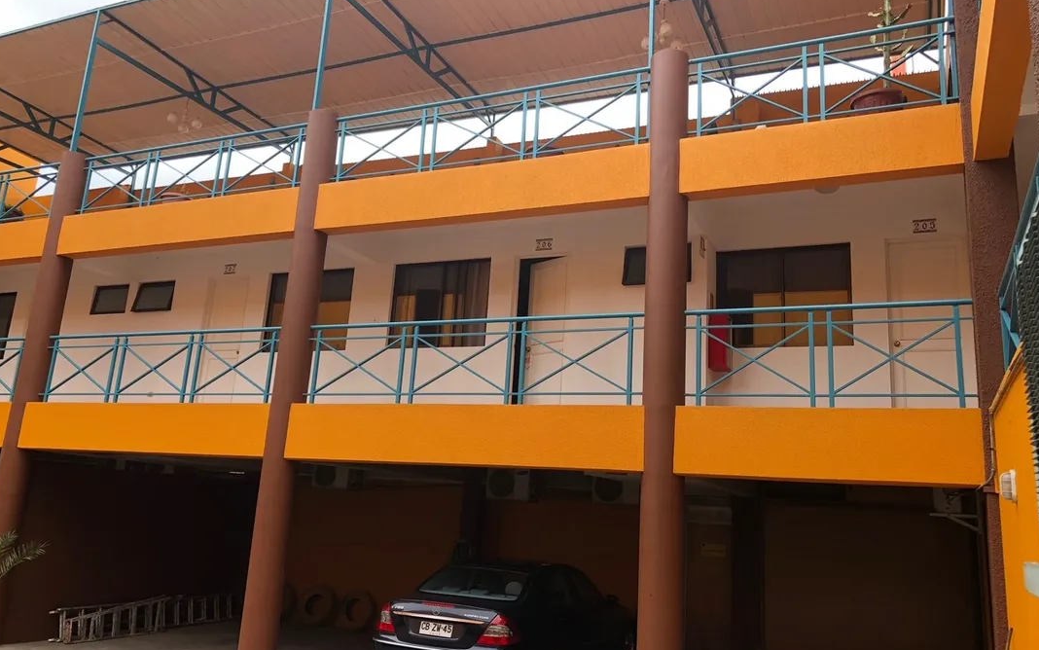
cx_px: 517
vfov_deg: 41.8
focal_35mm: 30
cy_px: 303
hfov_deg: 62.9
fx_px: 850
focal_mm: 3.99
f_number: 1.8
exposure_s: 1/400
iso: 20
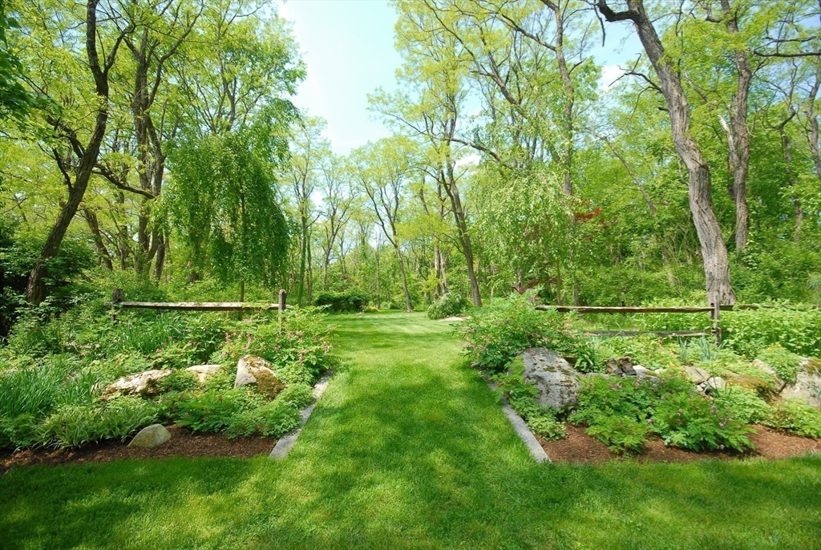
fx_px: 343
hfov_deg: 100.3
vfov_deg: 77.5
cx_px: 410
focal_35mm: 15
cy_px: 275
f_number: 5.6
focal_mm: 10
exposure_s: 1/160
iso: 200
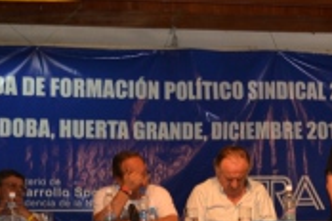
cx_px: 361
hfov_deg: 17.7
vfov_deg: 12.1
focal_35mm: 112
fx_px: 1033
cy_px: 226
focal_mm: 26
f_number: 4
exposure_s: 1/13
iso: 100
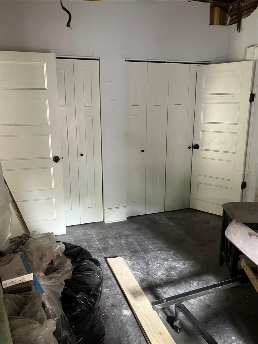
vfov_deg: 63.4
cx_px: 129
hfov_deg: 49.7
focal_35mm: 28
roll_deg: +0.9
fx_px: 278
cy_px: 172
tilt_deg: -13.4
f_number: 1.8
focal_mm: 3.99
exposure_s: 1/33
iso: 400
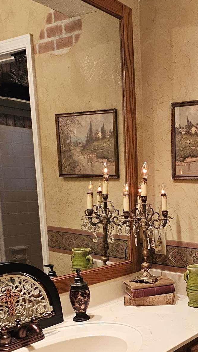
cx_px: 248
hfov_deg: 27.4
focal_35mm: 37
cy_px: 245
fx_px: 346
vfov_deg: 52.6
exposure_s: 1/60
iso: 250
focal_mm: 2.2
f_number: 2.2
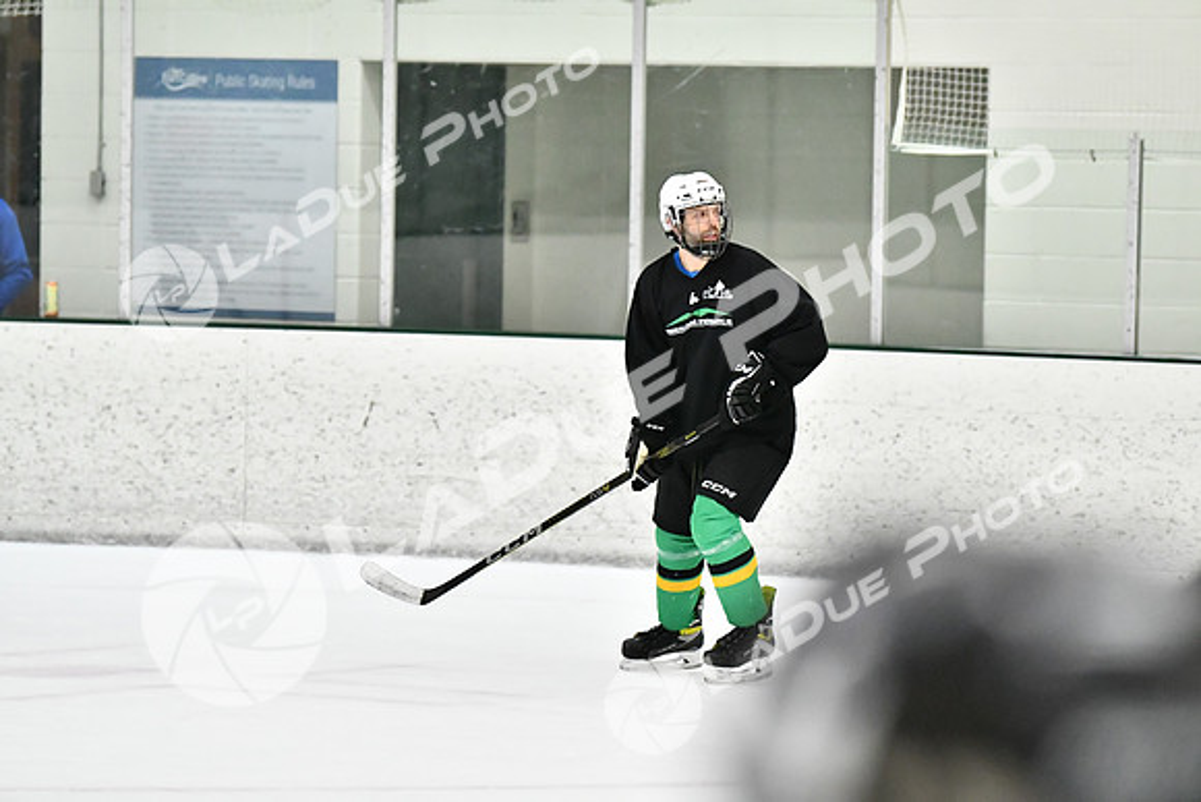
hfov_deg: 10.5
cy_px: 401
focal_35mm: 195
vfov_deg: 7.0
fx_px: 6507
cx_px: 600
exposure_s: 1/1600
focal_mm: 130
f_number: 2.8
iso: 6400
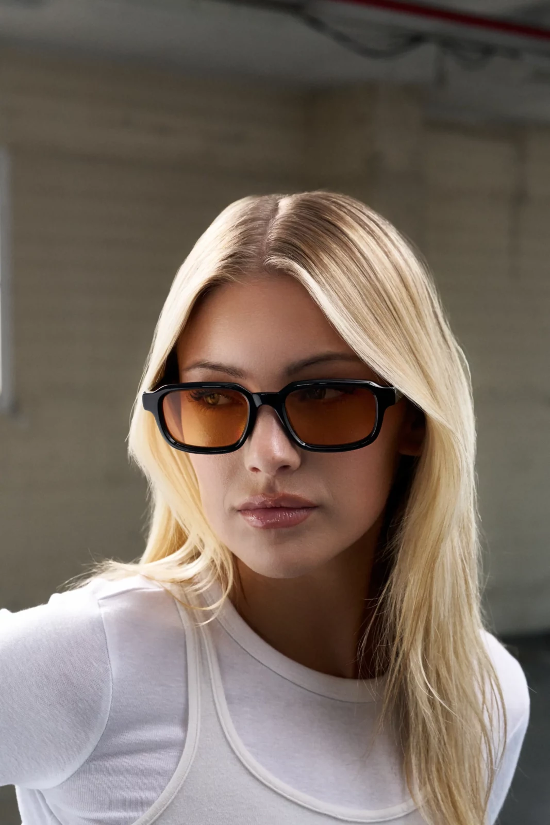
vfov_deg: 28.8
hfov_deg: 19.5
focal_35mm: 70
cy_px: 412
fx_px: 1604
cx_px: 275
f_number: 8
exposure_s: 1/160
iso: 800
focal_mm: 70
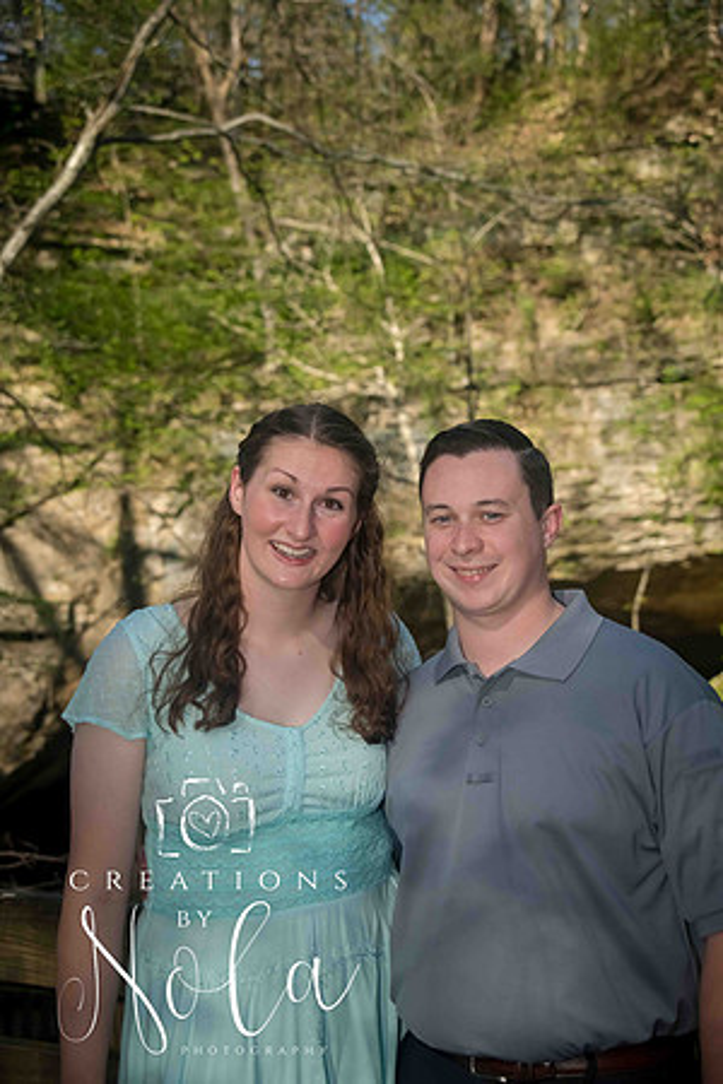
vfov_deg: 36.2
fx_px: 1657
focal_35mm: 55
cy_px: 542
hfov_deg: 24.6
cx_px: 362
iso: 800
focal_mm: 55
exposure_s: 1/1600
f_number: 5.6
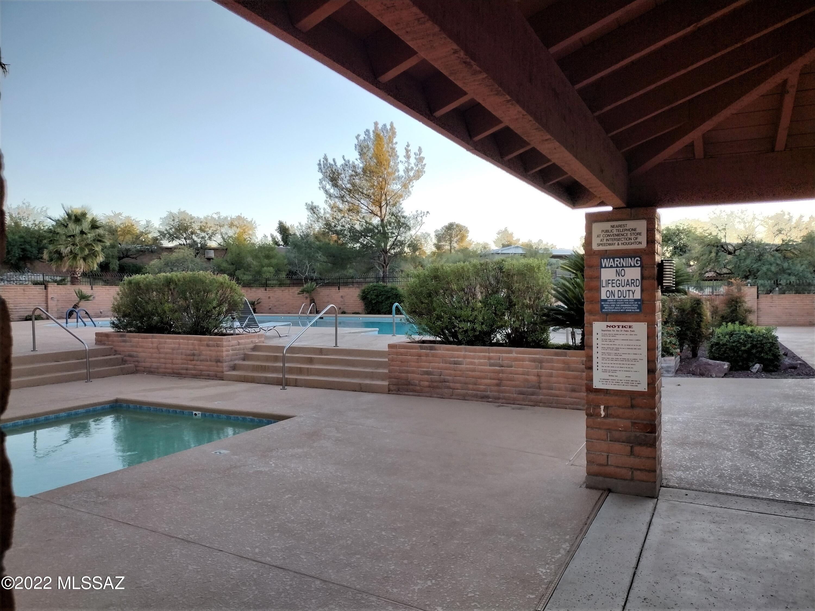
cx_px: 408
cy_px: 306
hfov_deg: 65.3
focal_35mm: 27
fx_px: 636
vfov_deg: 51.4
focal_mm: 4.71
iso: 100
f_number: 1.7
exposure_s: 1/284
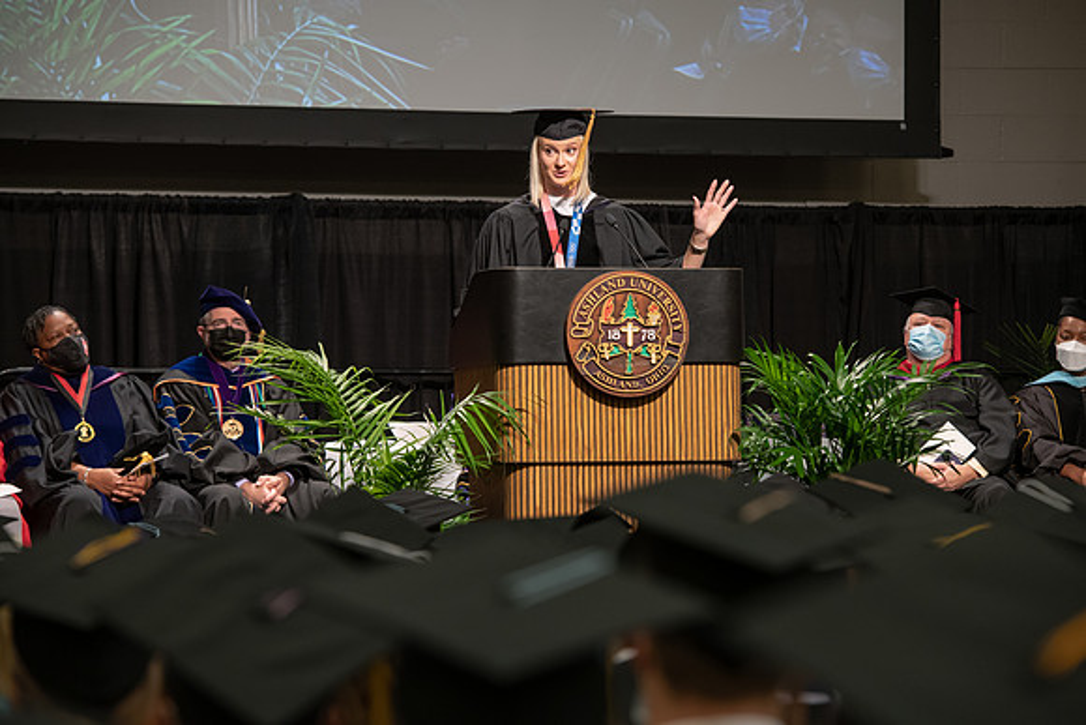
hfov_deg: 15.2
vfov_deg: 10.2
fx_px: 4073
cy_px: 362
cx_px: 543
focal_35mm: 135
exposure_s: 1/200
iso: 1000
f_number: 5
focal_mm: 135
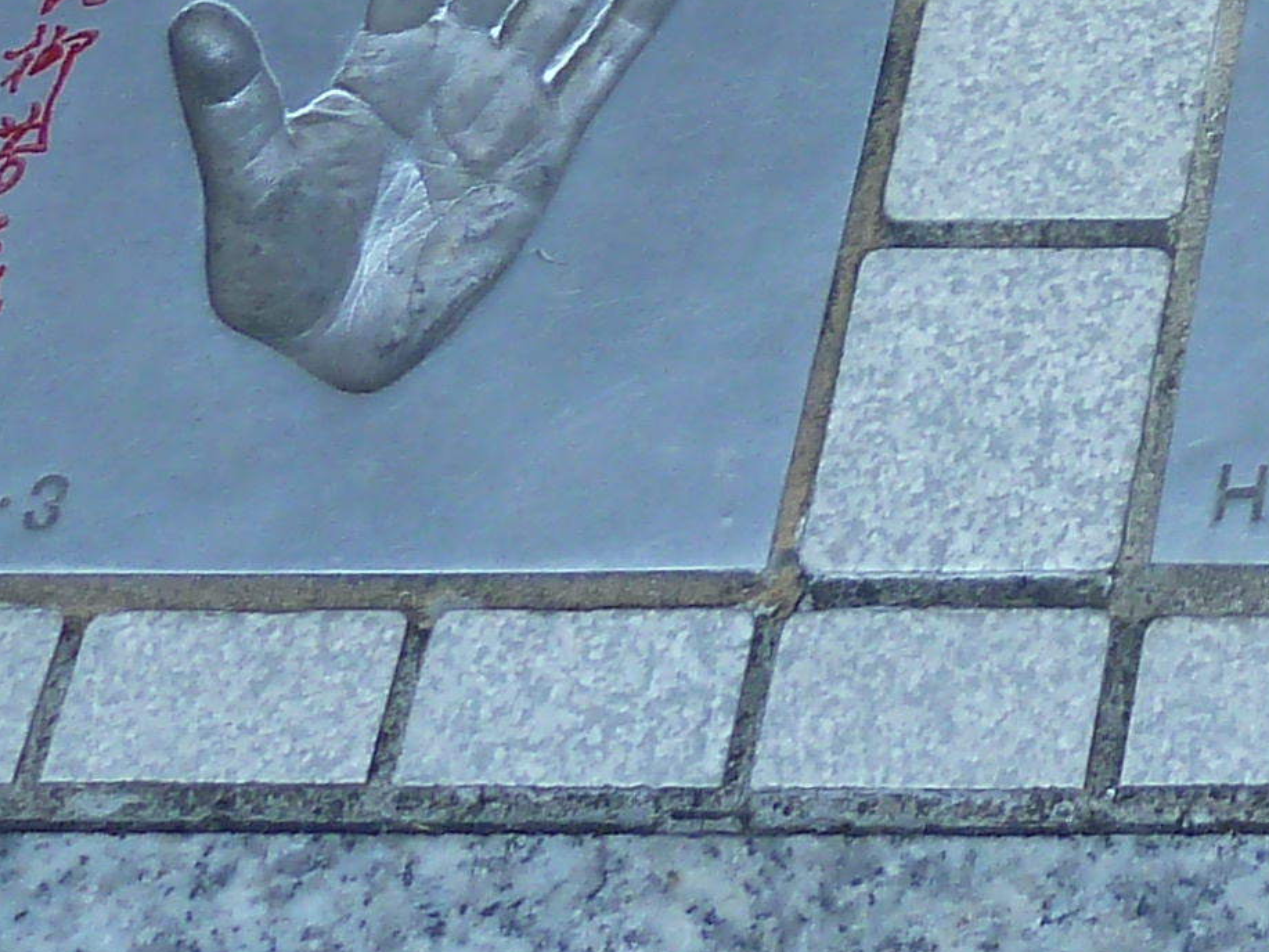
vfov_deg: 11.8
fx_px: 3996
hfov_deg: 14.8
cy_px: -1117
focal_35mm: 109
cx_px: 2523
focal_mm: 4.1
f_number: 3.3
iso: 80
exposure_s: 1/100
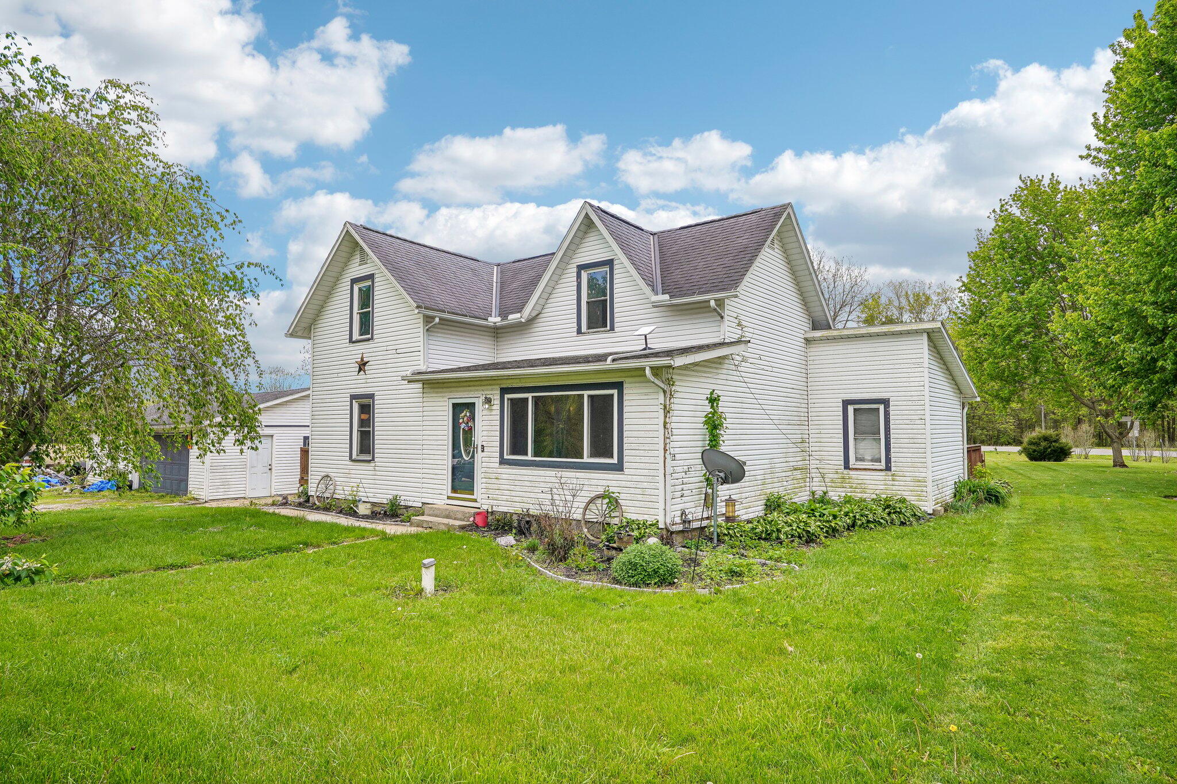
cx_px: 588
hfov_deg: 82.6
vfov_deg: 60.7
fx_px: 670
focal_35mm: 20
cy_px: 392
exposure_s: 1/250
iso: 100
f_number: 8
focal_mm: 20.5
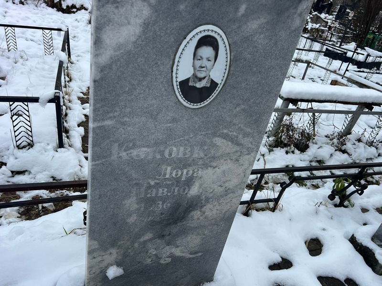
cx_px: 191
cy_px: 143
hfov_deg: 67.3
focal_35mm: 26
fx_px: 287
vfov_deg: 53.1
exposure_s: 1/121
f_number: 1.5
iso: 40
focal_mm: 5.7
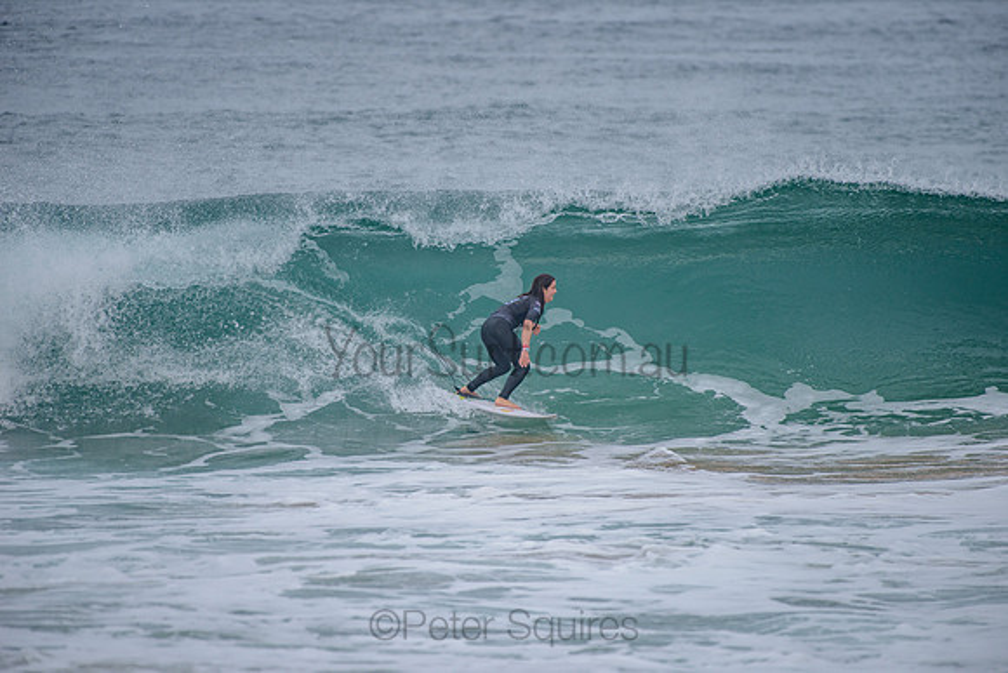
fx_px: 14003
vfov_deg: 2.8
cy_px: 336
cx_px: 504
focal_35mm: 500
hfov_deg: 4.1
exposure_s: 1/2000
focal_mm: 500
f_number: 5.6
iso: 280
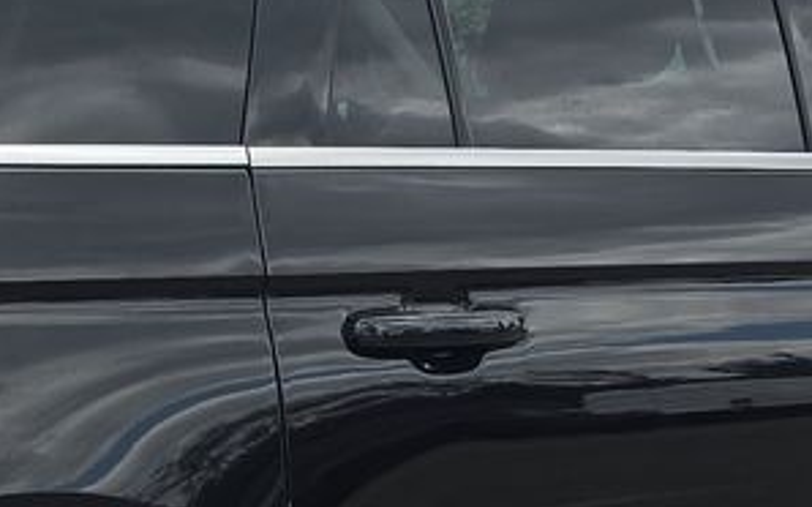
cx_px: -98
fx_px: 2898
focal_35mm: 131
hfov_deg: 15.5
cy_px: 572
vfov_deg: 9.9
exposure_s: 1/591
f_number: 1.4
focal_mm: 6.5
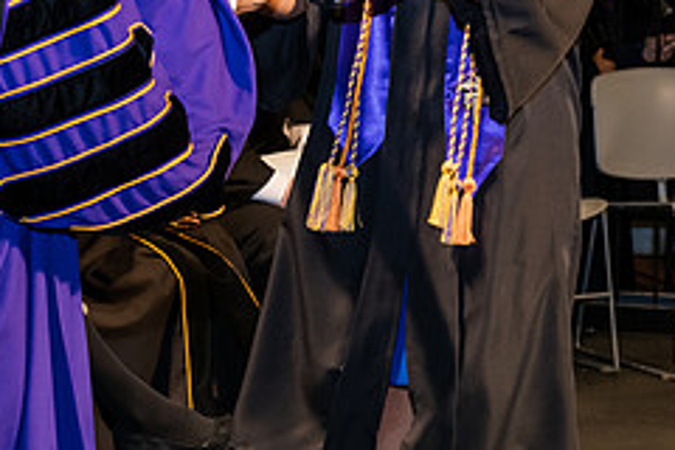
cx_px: 174
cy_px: -60
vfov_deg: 9.1
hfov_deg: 13.6
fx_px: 2812
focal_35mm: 150
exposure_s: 1/200
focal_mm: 62
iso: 1600
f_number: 6.3
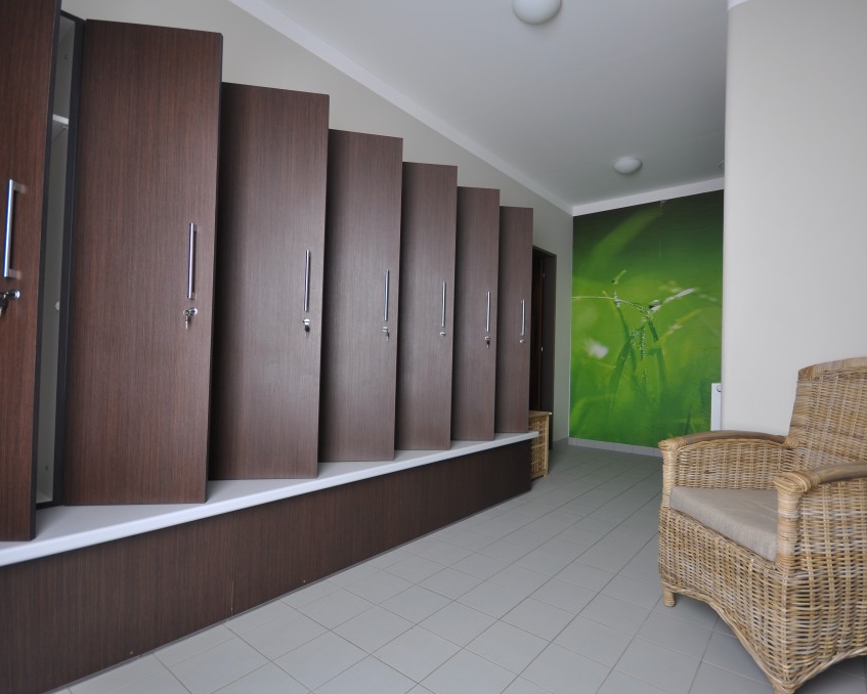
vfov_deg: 77.0
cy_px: 347
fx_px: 436
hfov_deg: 89.3
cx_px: 477
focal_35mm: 17
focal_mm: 10
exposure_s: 1/80
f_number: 5.6
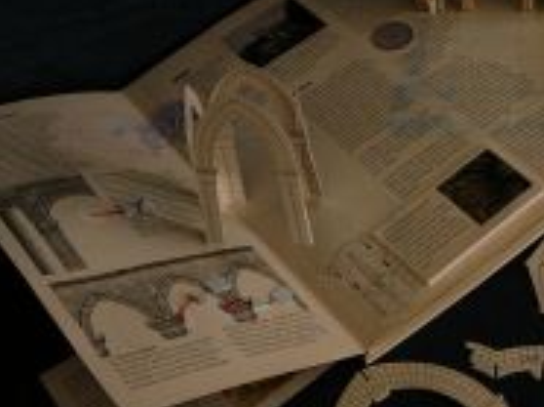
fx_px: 1036
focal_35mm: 66
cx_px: 453
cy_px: 111
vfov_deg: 22.0
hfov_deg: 28.6
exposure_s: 1/8
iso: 200
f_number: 2.8
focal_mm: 5.2
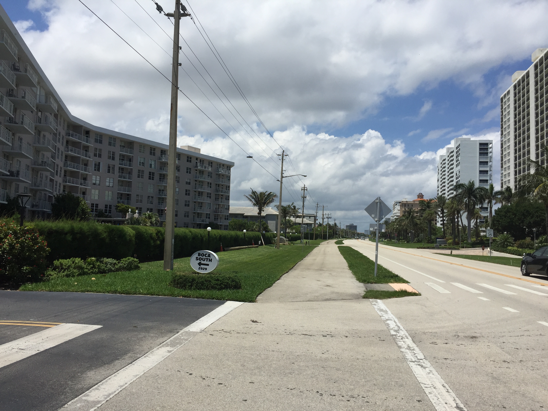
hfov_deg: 61.7
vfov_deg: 48.2
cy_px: 206
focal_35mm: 29
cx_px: 274
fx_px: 459
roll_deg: -2.9
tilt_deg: +3.8
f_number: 2.2
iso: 32
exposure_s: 1/4405
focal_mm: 4.15
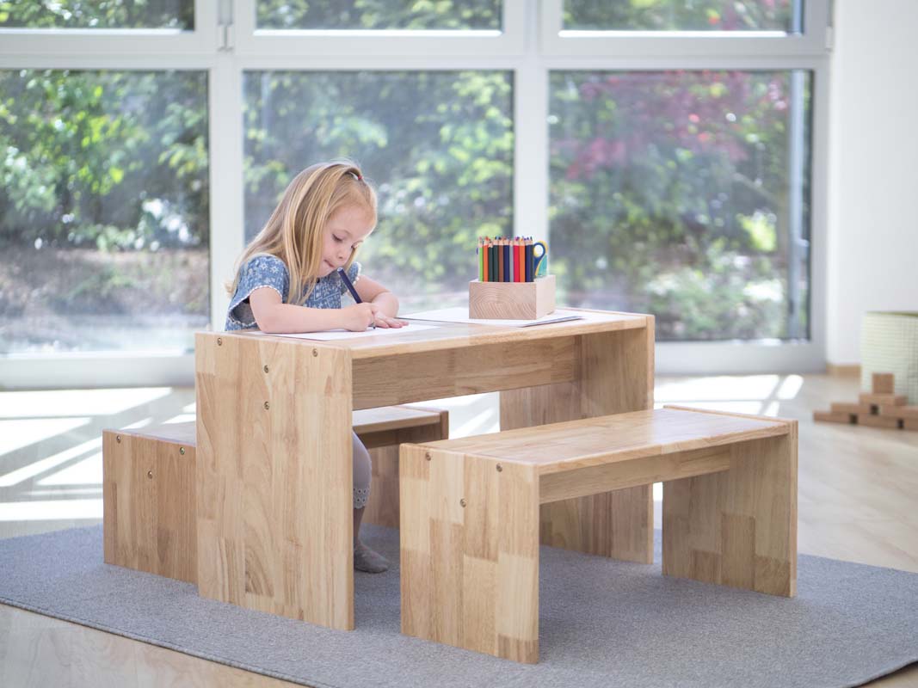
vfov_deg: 17.2
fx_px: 2280
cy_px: 344
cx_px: 459
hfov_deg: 22.8
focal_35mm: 86
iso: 200
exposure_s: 1/3200
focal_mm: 43
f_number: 1.2
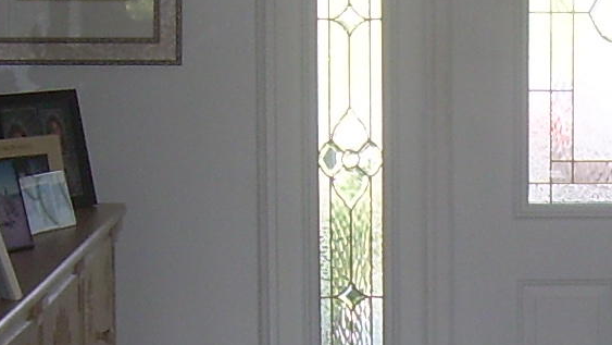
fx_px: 2711
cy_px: 269
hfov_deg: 12.8
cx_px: 526
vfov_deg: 7.3
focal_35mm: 167
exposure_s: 1/60
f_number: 2.8
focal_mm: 6.3
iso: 50
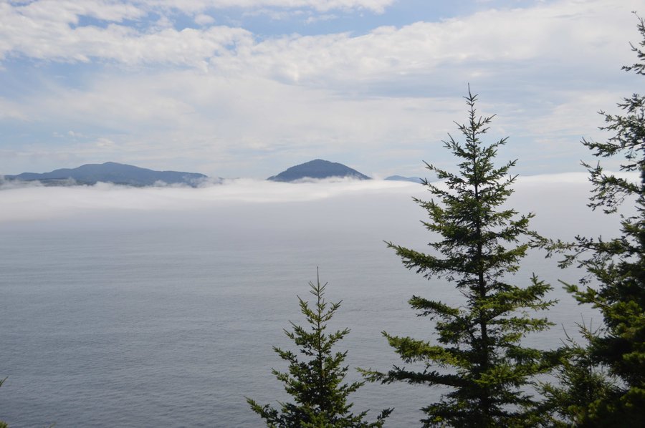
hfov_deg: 49.6
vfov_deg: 34.1
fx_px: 698
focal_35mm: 39
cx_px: 322
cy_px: 214
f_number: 7.1
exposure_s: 1/500
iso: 200
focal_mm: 26
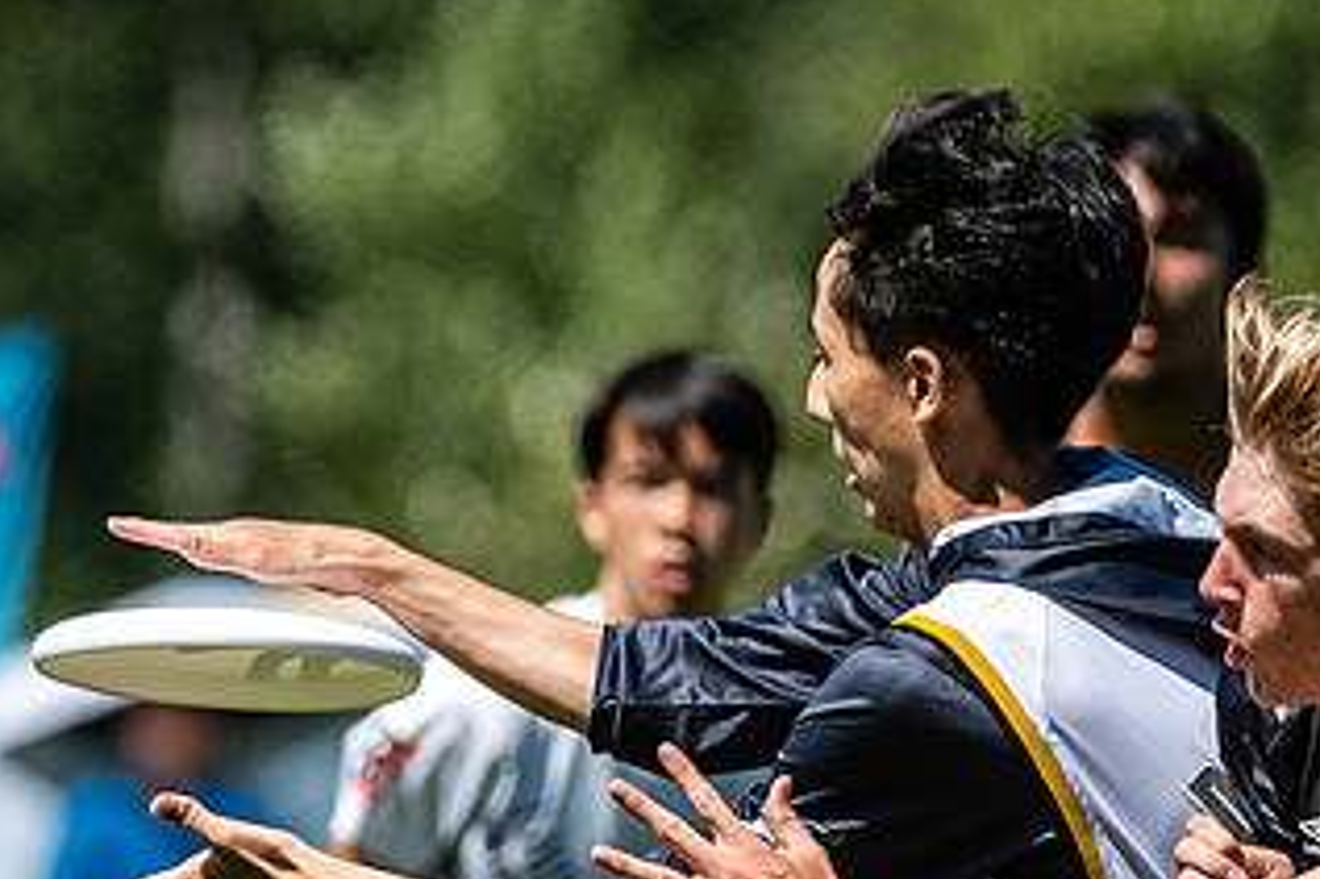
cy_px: 766
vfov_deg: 0.9
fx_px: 53100
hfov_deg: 1.4
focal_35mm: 1449
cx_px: 1478
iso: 200
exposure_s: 1/3200
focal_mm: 300
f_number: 4
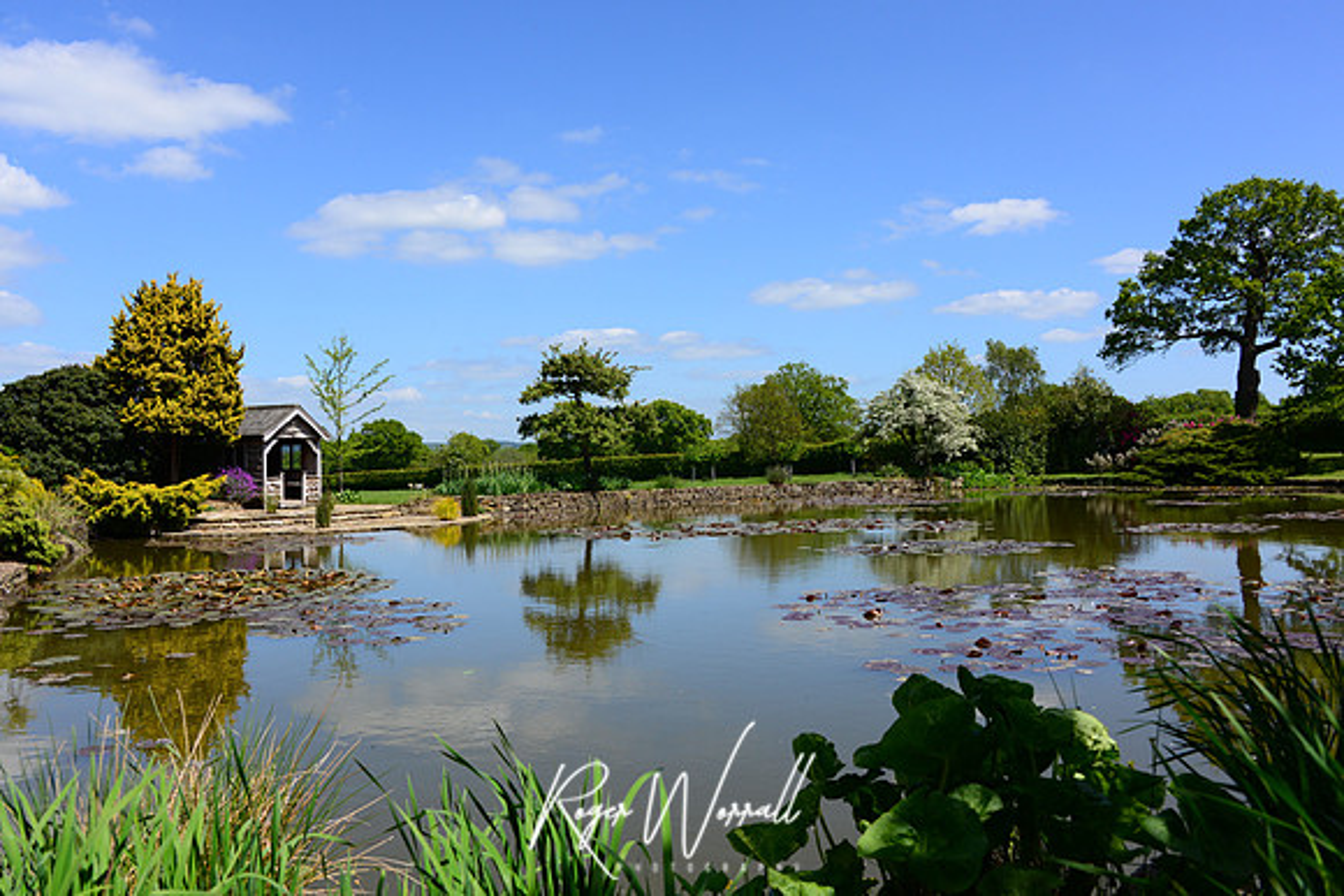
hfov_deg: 65.5
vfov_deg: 46.4
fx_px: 1046
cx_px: 672
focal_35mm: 28
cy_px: 448
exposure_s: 1/640
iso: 250
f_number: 9
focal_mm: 28
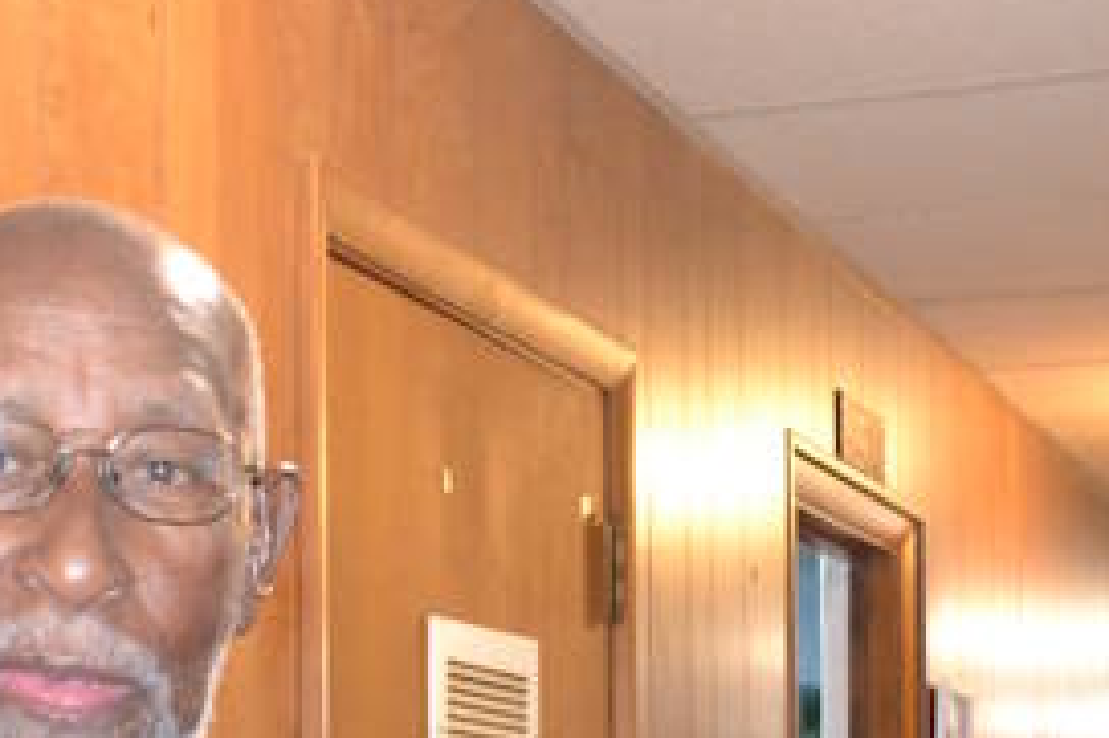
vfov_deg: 12.6
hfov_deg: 19.0
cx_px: 179
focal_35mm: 106
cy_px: 862
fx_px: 3263
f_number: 4
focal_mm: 24
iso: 3200
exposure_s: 1/60
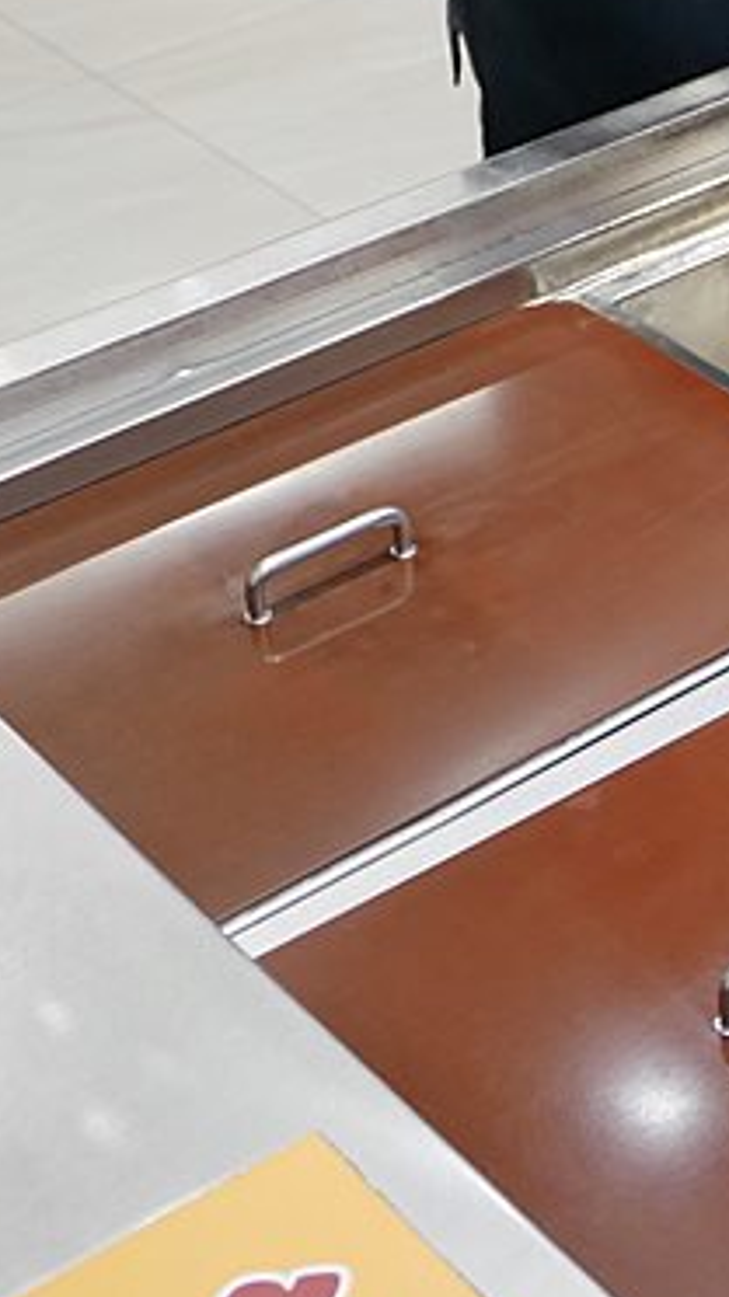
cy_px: 253
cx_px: 935
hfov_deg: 14.2
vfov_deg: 25.4
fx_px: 2820
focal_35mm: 82
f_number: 2.5
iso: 400
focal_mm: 14
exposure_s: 1/60
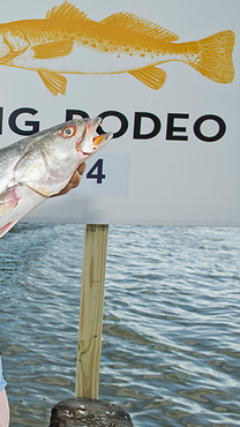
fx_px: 521
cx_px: -36
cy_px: 210
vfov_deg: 44.6
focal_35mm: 46
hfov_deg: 24.0
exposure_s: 1/250
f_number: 6.3
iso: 200
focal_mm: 28
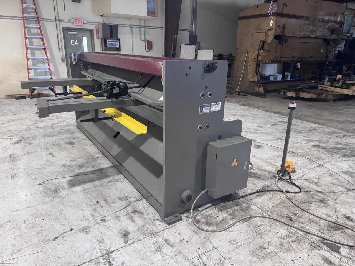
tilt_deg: -18.4
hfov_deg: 71.6
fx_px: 246
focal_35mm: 24
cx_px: 178
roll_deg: -0.9
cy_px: 133
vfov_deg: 56.8
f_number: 1.78
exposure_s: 1/120
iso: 160
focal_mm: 6.76
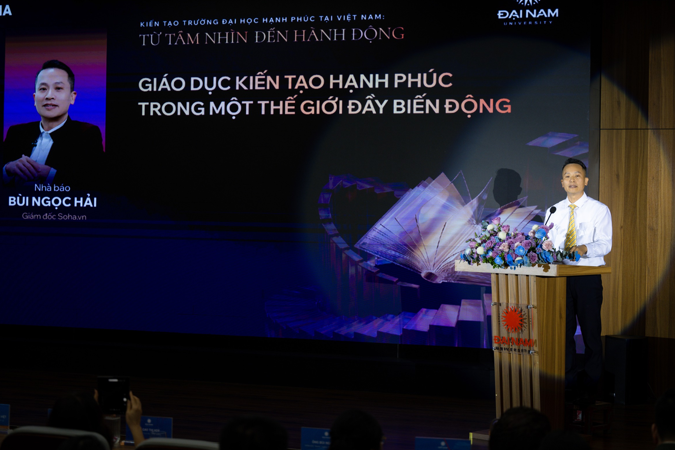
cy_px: 212
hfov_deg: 26.3
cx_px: 336
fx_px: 1444
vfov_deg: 17.7
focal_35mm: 77
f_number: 2.8
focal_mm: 70
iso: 500
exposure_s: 1/320
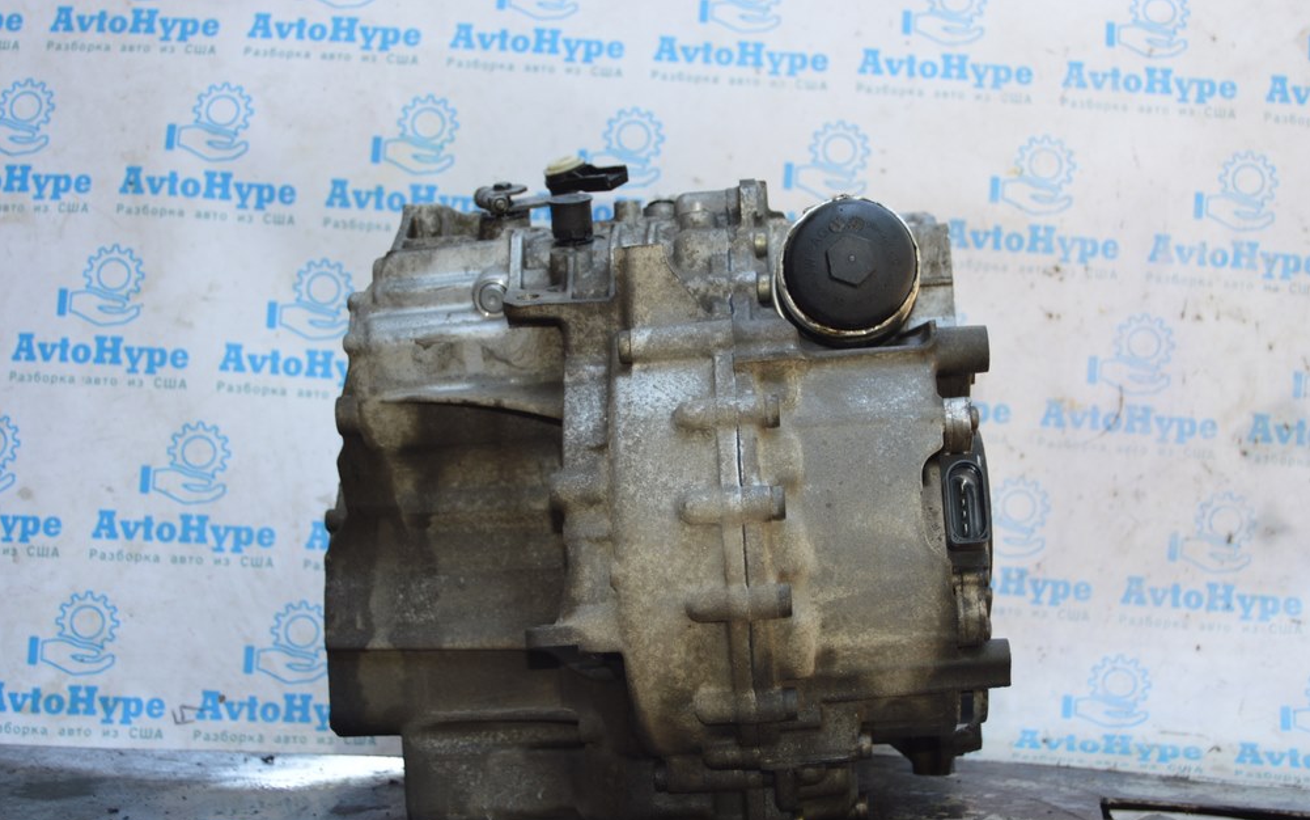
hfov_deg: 40.3
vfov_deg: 25.8
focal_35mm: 50
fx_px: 1785
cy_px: 445
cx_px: 669
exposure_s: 1/125
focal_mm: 32
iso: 220
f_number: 4.5
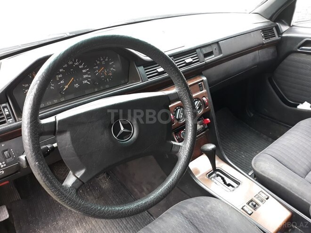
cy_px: 116
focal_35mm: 27
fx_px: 243
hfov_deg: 65.3
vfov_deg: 51.4
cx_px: 156
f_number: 1.7
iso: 64
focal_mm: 3.71
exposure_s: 1/50
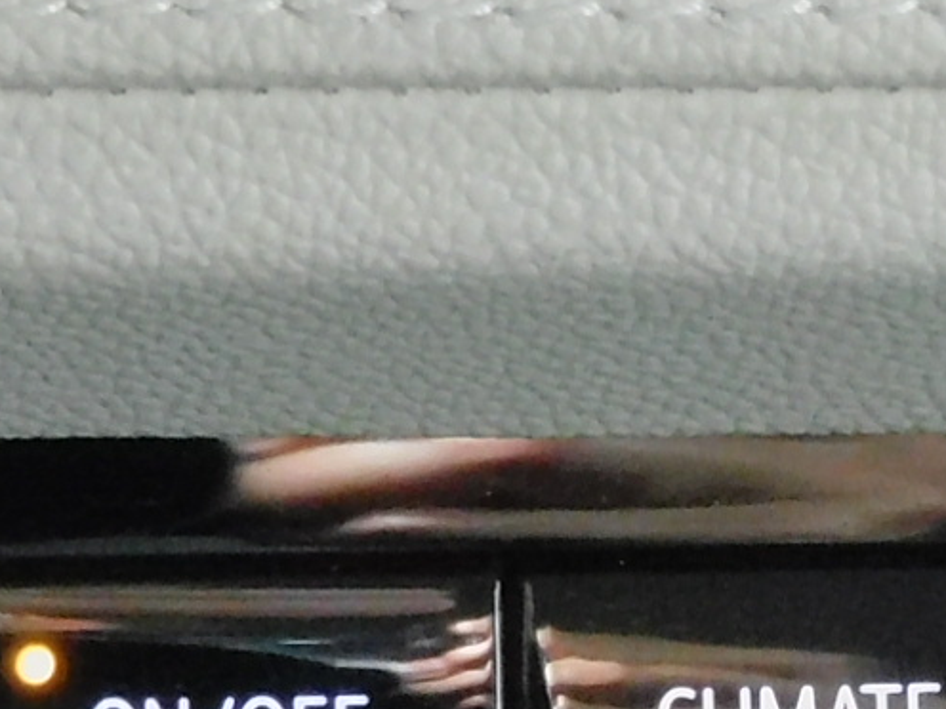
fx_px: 10631
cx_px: 788
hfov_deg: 5.1
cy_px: 1224
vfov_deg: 3.8
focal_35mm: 389
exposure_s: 1/60
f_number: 4.5
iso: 1250
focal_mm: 15.2
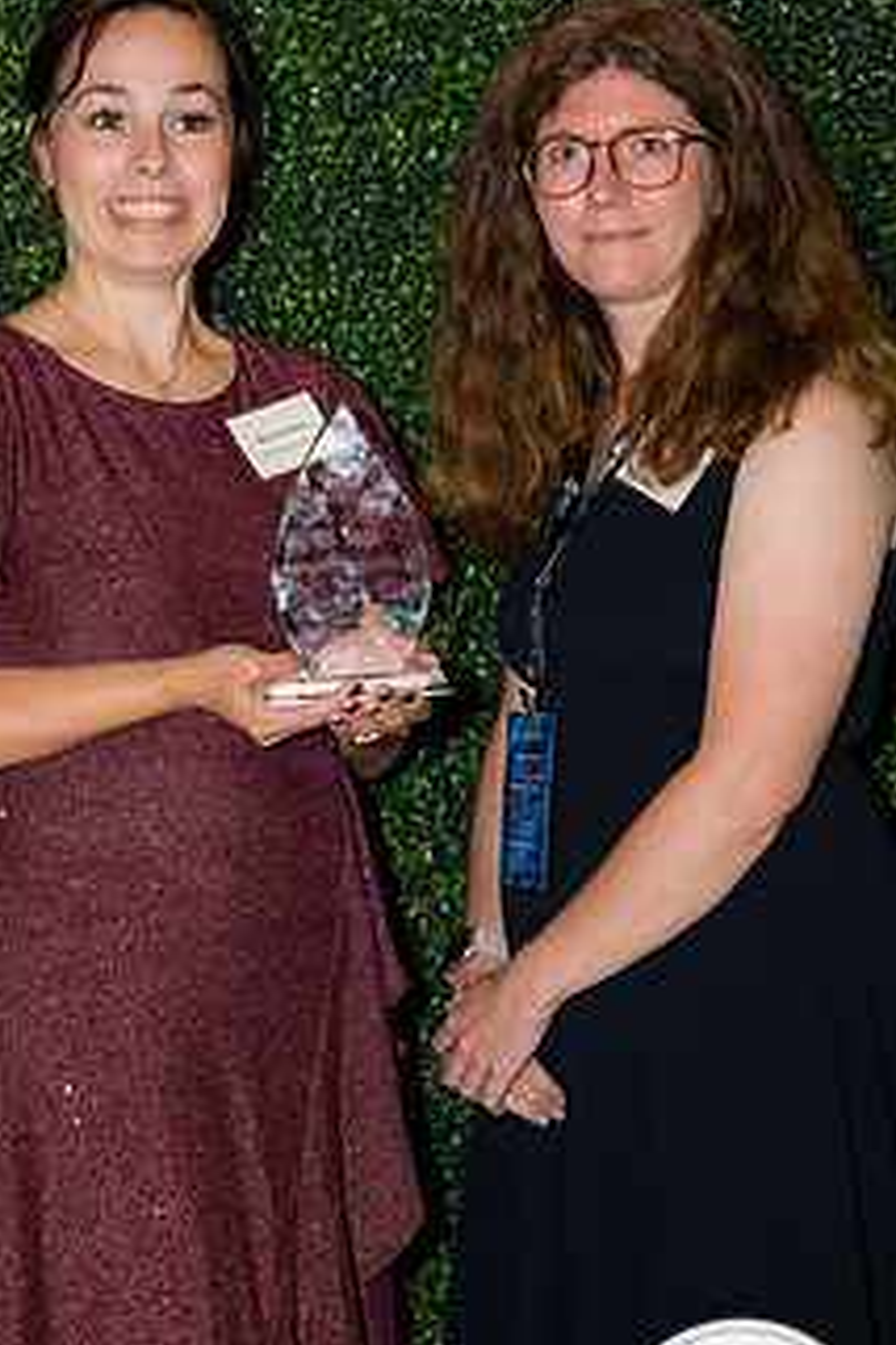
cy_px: 788
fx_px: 3658
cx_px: 389
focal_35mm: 98
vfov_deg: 20.8
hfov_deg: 14.0
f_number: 5
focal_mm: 70
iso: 640
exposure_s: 1/160
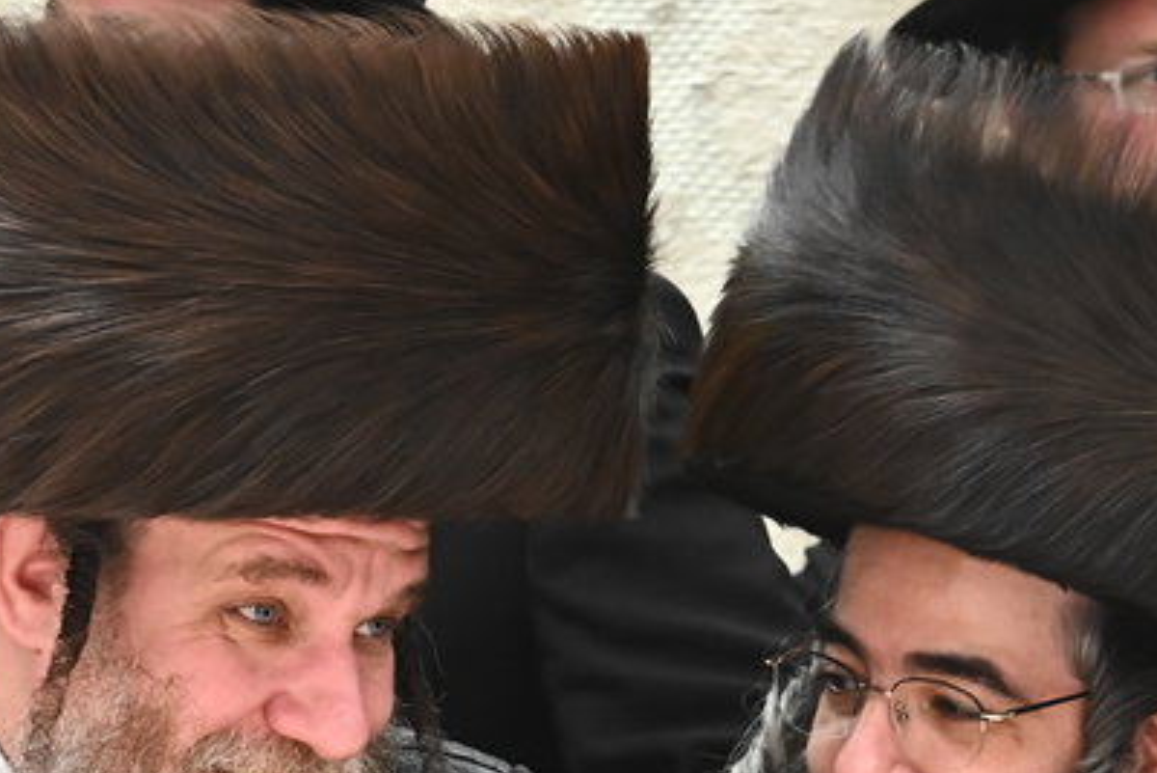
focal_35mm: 245
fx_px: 7876
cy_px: 702
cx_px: 876
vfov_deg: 5.6
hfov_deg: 8.4
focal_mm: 70
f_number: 5.6
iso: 2000
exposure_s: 1/200
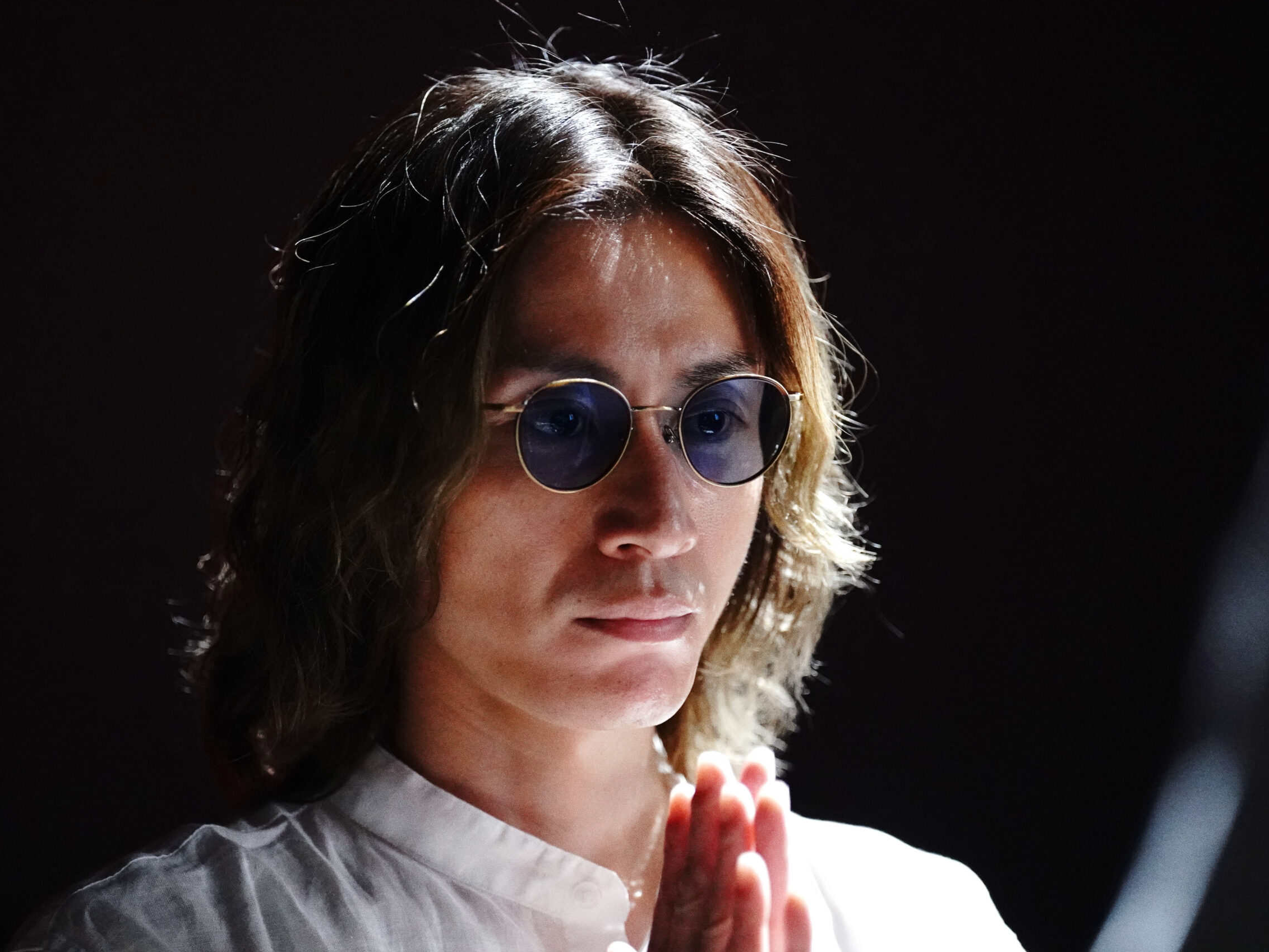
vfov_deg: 8.5
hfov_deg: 11.4
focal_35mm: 174
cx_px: 582
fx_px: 6380
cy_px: 476
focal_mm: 160
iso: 16000
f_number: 2.8
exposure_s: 1/200
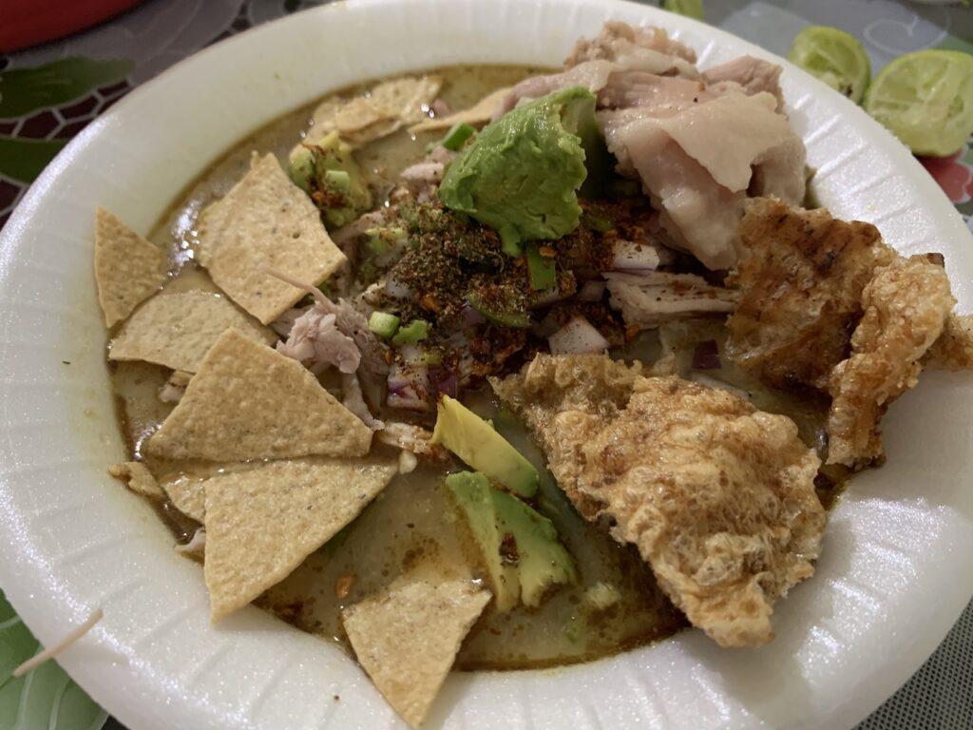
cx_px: 486
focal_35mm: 26
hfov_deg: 67.3
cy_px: 365
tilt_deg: -54.6
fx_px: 731
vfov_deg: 53.1
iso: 320
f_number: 1.8
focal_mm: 4.25
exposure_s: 1/60
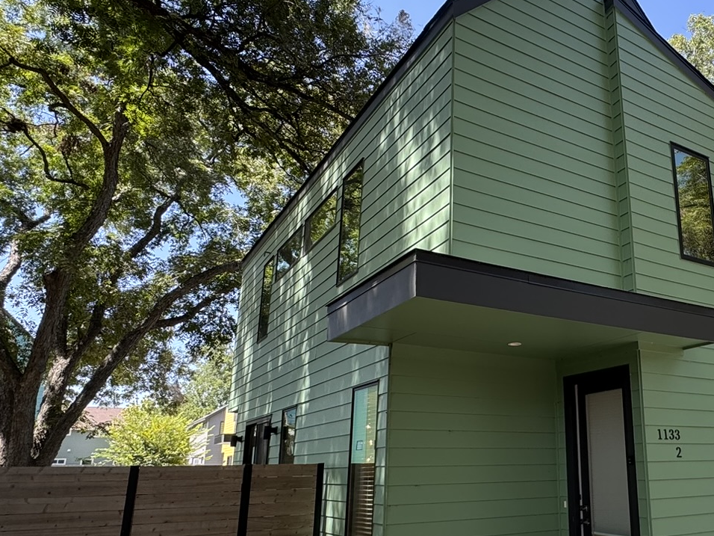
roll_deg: +0.7
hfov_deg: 57.3
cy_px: 301
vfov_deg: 46.7
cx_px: 524
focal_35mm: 30
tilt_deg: +16.9
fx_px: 619
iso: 40
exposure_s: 1/175
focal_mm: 2.22
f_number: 2.2
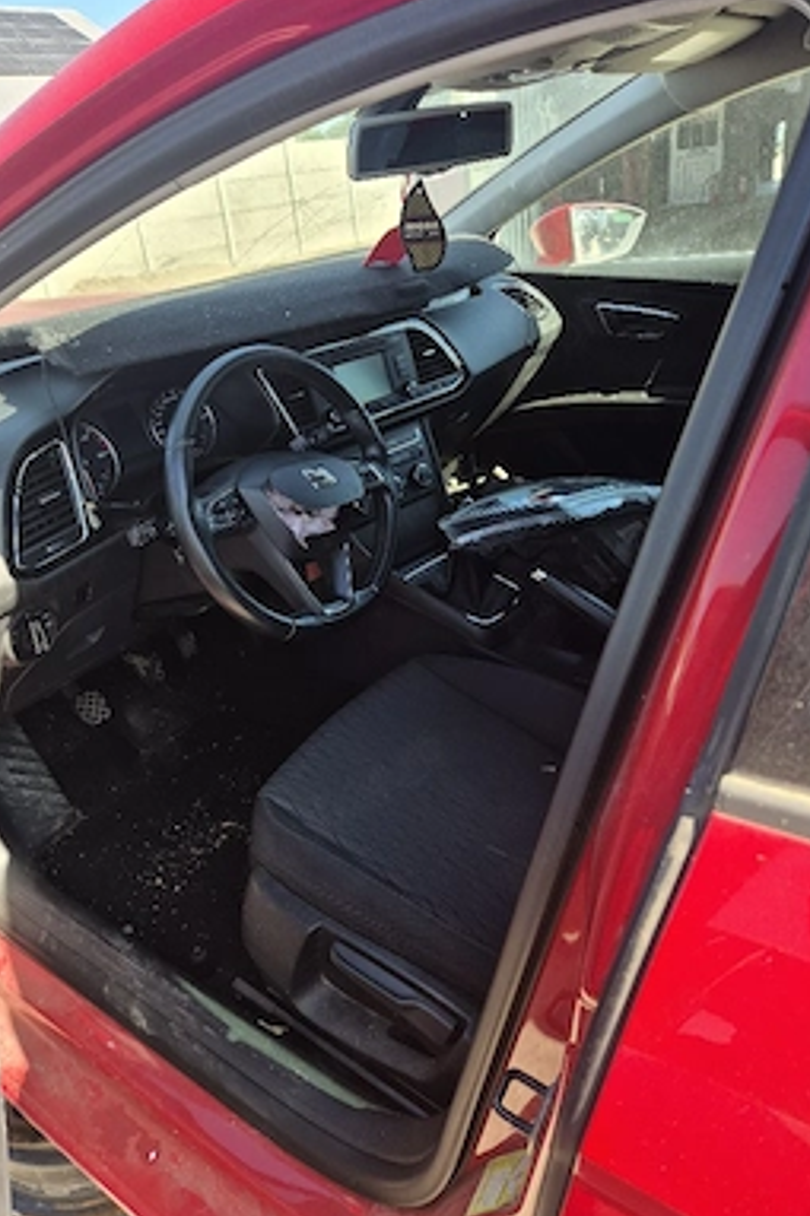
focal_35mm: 25
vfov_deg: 71.5
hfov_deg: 51.2
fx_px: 844
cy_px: 591
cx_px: 375
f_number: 1.8
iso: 25
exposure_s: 1/385
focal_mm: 5.4
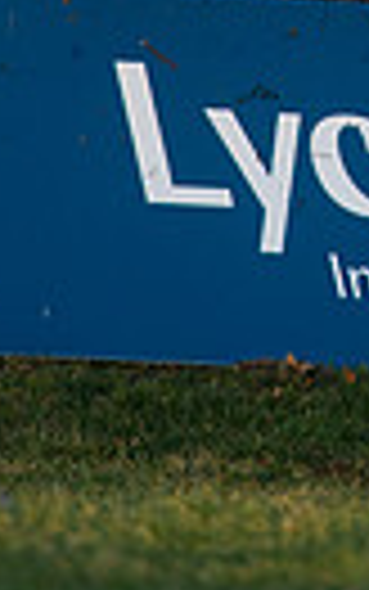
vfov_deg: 1.3
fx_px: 26793
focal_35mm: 1667
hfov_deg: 0.8
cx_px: 711
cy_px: -421
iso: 1000
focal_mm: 300
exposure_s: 1/2000
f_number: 5.6
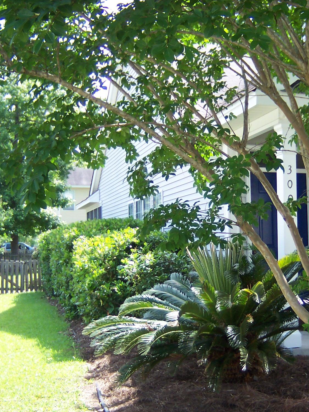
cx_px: 218
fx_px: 583
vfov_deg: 38.9
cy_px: 207
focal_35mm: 49
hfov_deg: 29.4
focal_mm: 5.6
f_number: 2.2
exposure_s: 1/350
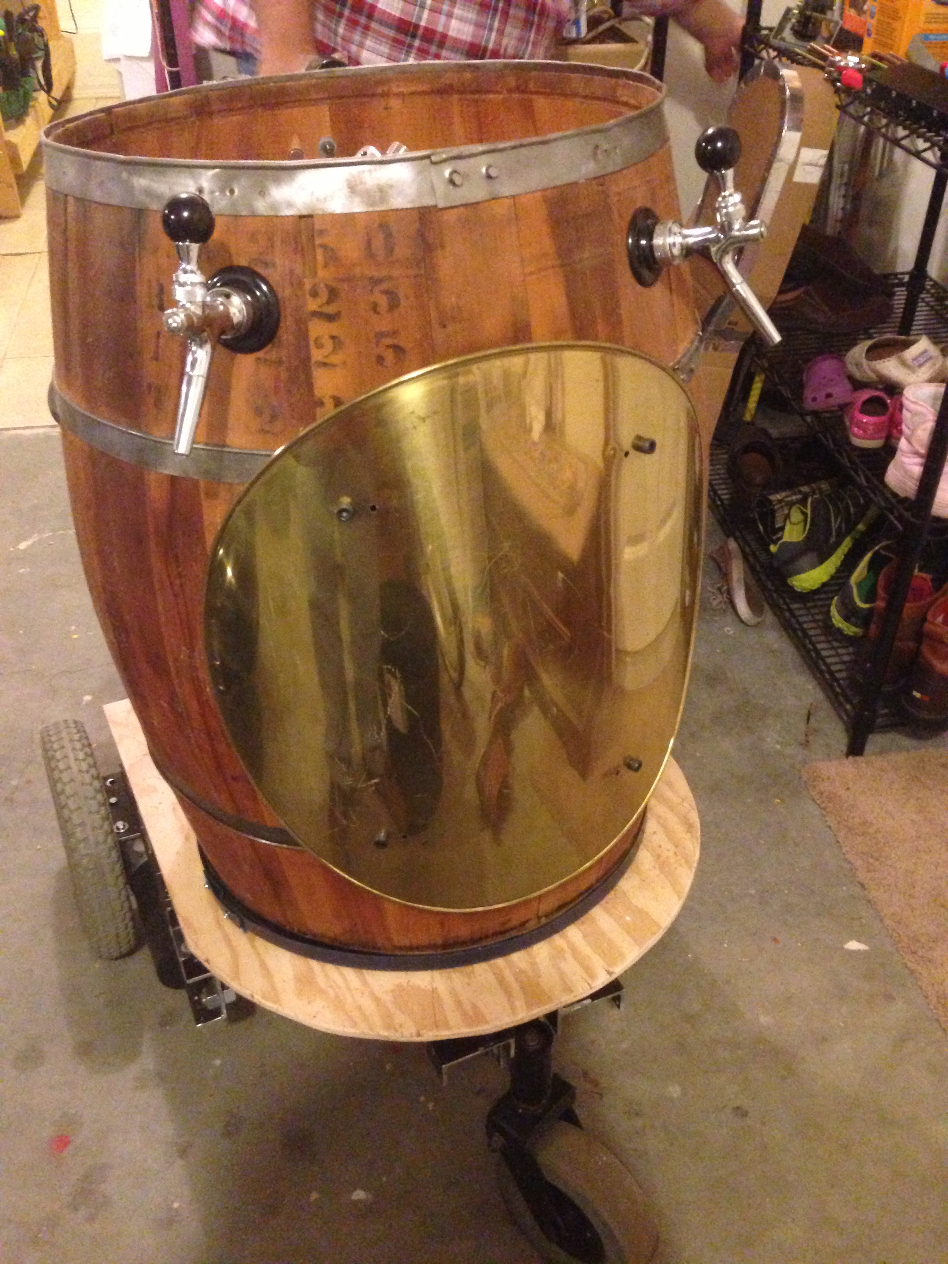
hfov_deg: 42.9
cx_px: 474
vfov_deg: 55.4
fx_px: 1205
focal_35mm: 33
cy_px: 632
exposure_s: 1/15
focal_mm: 4.13
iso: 800
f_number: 2.4
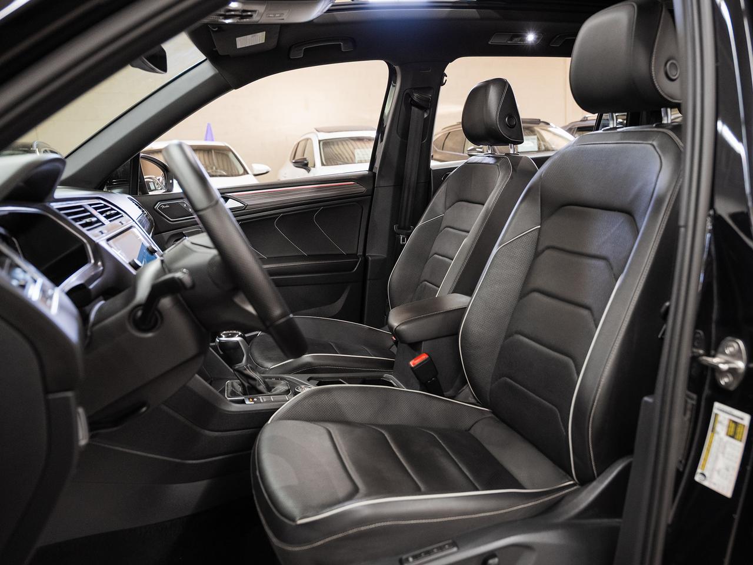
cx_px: 434
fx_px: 593
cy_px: 285
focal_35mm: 27
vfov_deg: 50.9
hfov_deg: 64.5
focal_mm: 24
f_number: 3.5
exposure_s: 1/40
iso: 1000
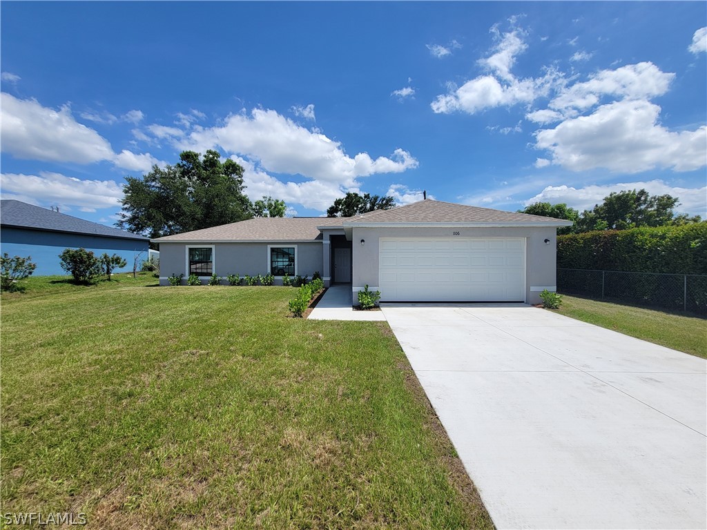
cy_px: 265
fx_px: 266
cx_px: 354
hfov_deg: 106.2
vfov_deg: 89.9
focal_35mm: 13
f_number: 2.2
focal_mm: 2.2
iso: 50
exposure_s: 1/3255
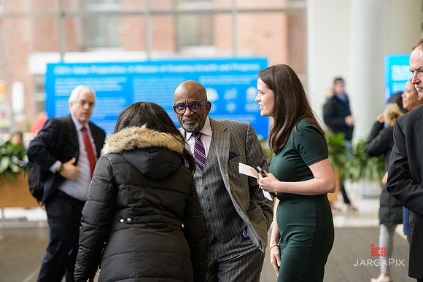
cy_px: 141
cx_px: 212
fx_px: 2057
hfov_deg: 11.7
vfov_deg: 7.9
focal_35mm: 175
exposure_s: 1/125
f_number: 4
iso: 400
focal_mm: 175
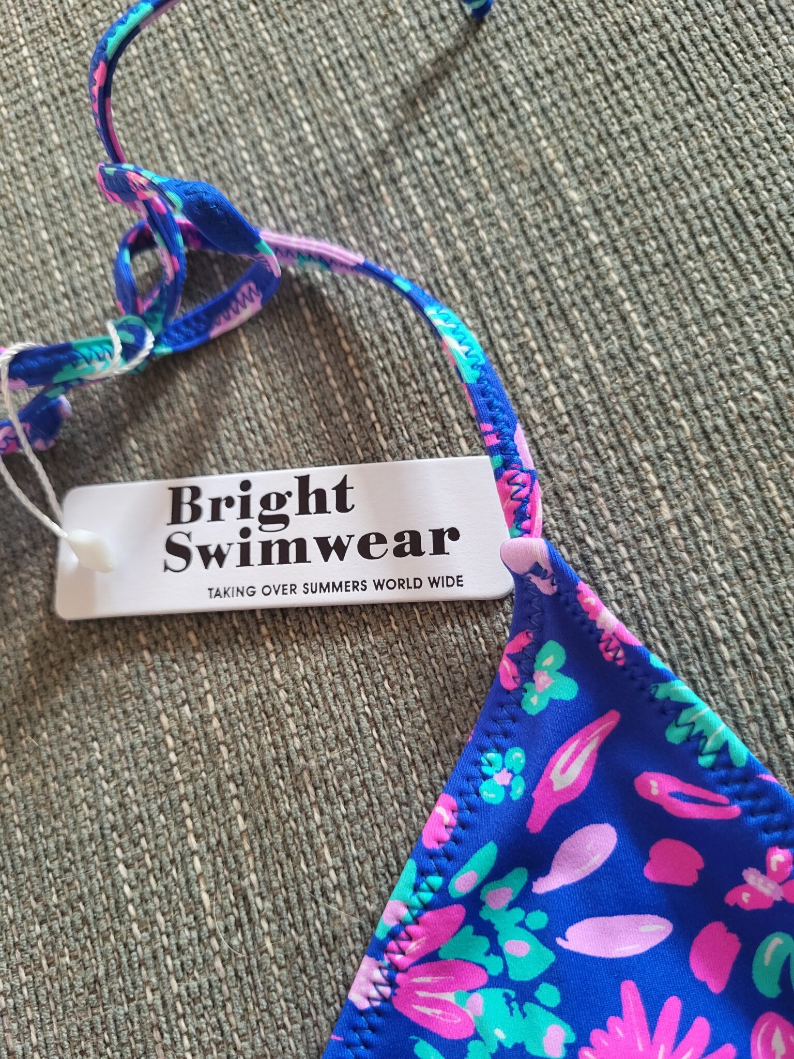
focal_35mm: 26
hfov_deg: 53.1
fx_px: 795
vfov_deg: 67.3
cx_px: 397
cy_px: 530
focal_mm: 5.4
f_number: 1.8
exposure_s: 1/120
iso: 250
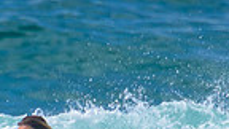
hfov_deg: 0.5
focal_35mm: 4632
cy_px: 273
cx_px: -19
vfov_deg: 0.3
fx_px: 28126
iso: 500
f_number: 11
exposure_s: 1/2000
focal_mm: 800
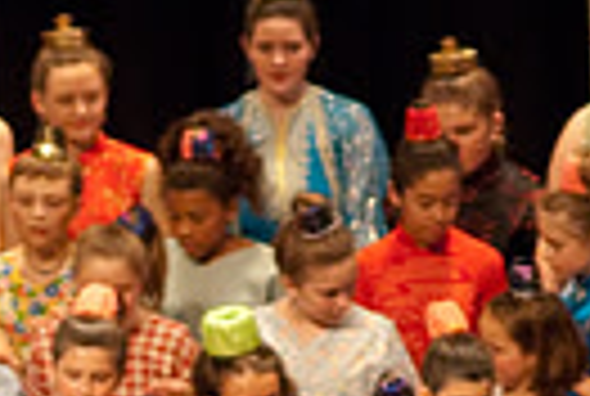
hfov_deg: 3.9
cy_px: 328
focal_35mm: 532
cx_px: 54
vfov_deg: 2.6
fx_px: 8739
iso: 1000
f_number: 2.8
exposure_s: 1/125
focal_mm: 80
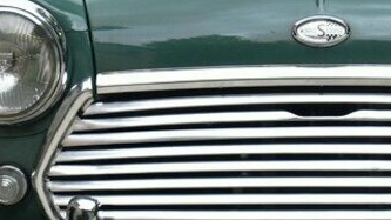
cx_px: 324
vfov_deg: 7.1
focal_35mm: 170
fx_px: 1762
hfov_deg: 12.6
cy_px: 32
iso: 280
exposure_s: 1/250
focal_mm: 30
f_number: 5.6
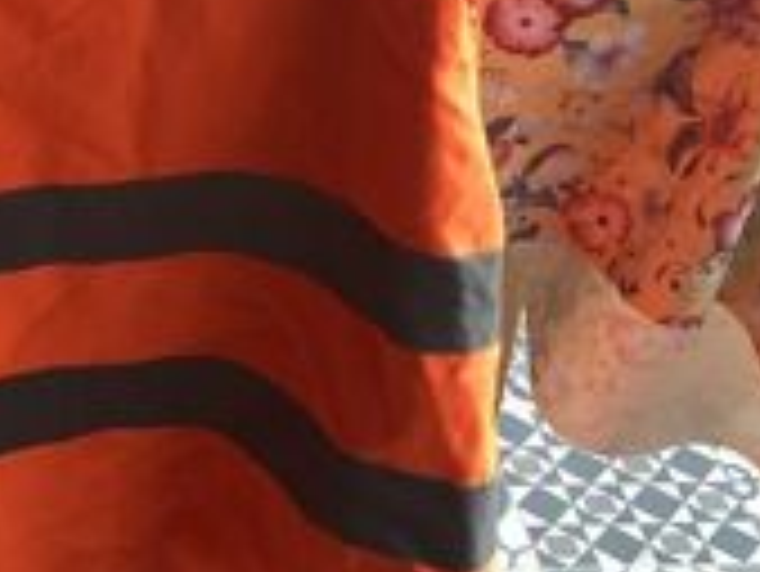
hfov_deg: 21.4
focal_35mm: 88
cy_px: 162
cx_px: -18
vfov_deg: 16.7
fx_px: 1933
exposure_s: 1/60
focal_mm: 3.3
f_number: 2.4
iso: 250
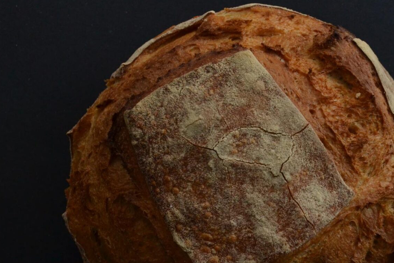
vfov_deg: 15.5
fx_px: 963
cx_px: 257
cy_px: 166
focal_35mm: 88
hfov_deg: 23.0
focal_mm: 26
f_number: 8
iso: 800
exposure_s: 1/50
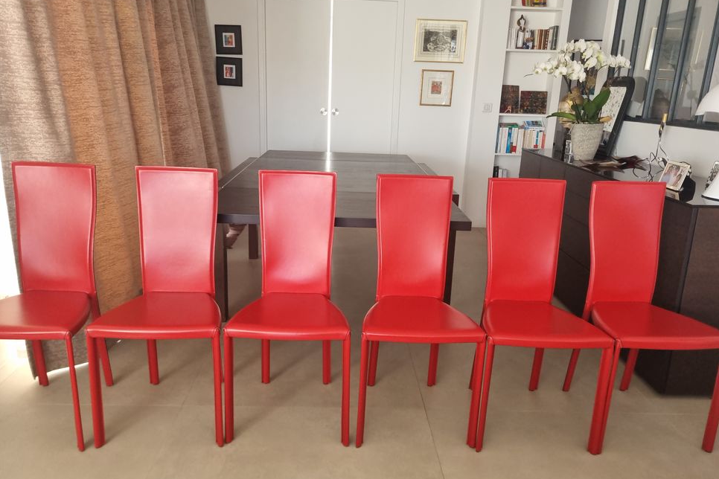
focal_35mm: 28
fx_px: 559
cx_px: 348
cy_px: 257
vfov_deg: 46.4
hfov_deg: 65.5
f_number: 1.8
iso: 250
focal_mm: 5.4
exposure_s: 1/100
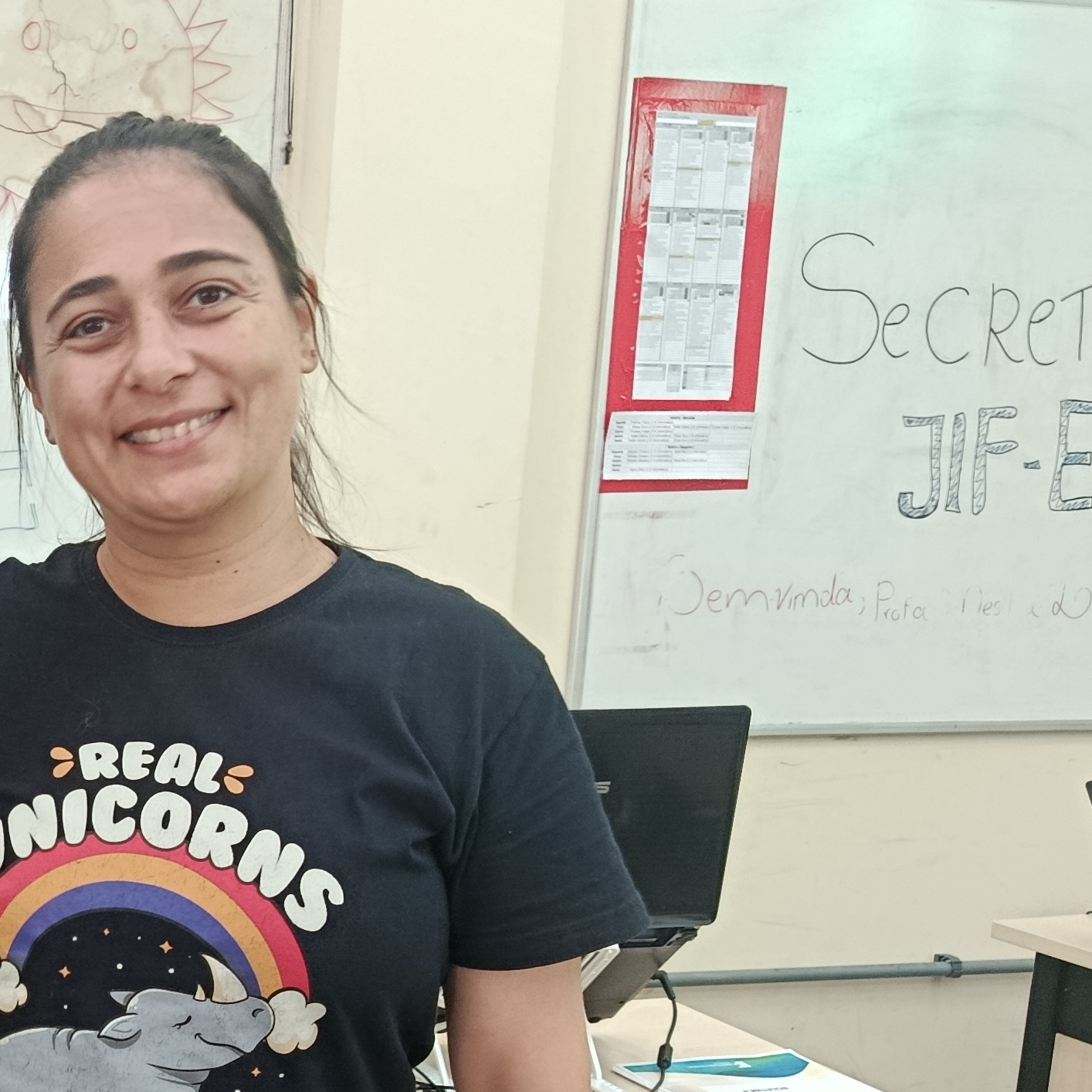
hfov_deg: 26.4
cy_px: 909
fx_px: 2141
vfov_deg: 27.9
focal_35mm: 60
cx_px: -107
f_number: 1.7
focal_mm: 5.24
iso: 908
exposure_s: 1/120
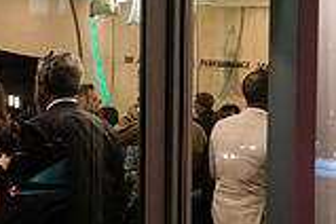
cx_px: -42
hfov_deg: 21.8
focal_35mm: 88
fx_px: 821
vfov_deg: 15.5
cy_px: 164
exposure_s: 1/160
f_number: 3.5
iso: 6400
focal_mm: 24
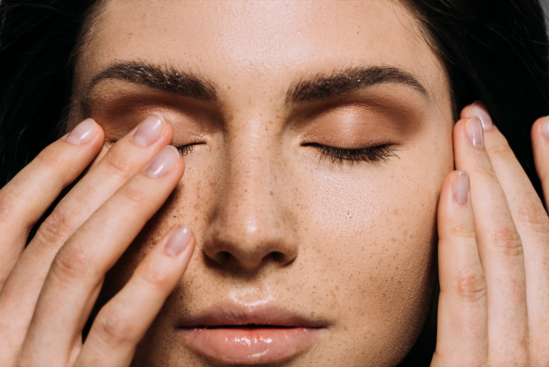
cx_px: 274
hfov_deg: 19.4
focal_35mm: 105
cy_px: 184
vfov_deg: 13.1
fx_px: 1602
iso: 100
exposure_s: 1/160
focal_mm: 105
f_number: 8
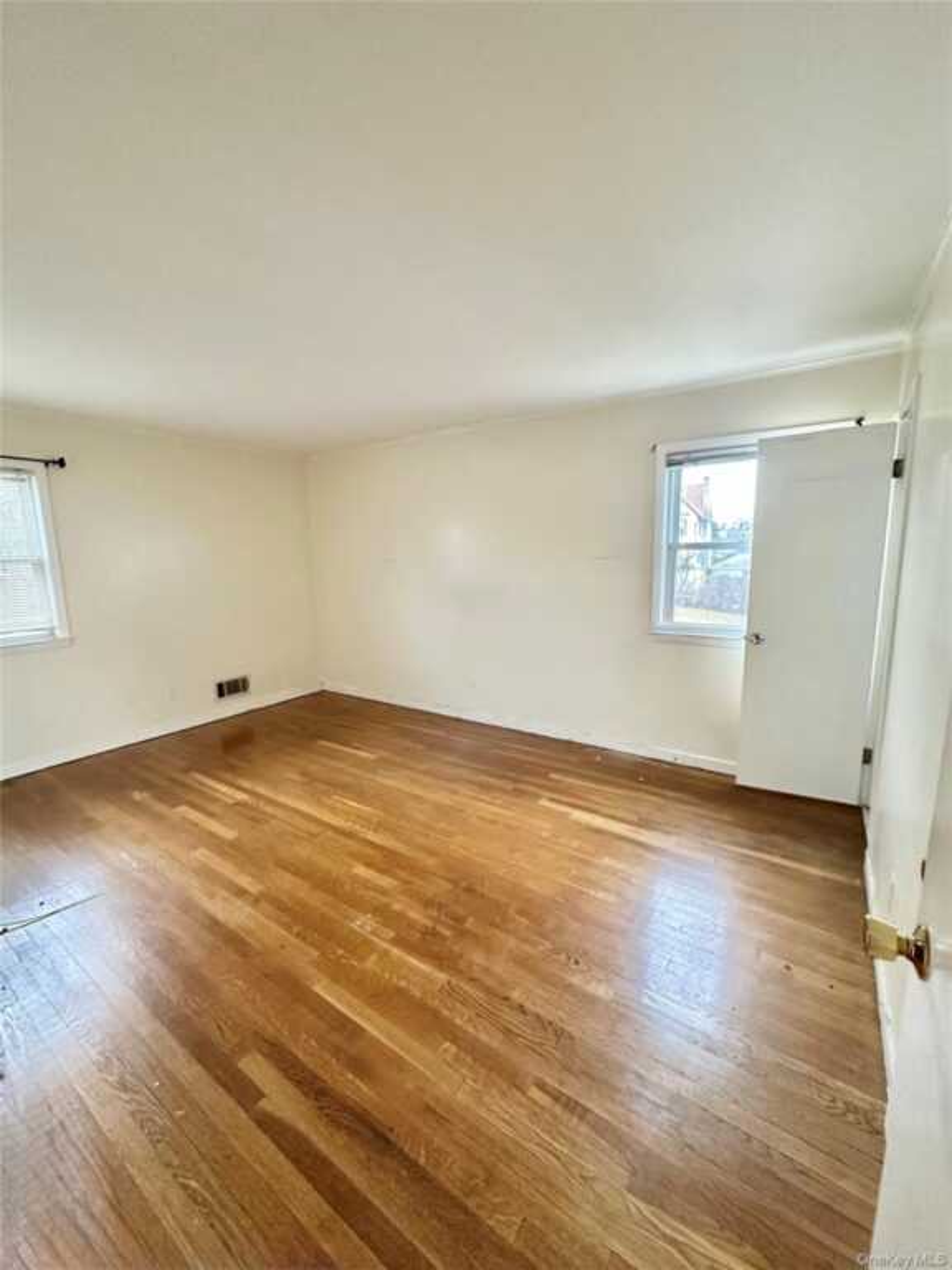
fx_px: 513
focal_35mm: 14
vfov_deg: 102.1
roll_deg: +0.5
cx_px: 476
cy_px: 635
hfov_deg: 85.7
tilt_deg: -8.5
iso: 500
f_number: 2.2
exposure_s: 1/60
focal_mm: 2.22
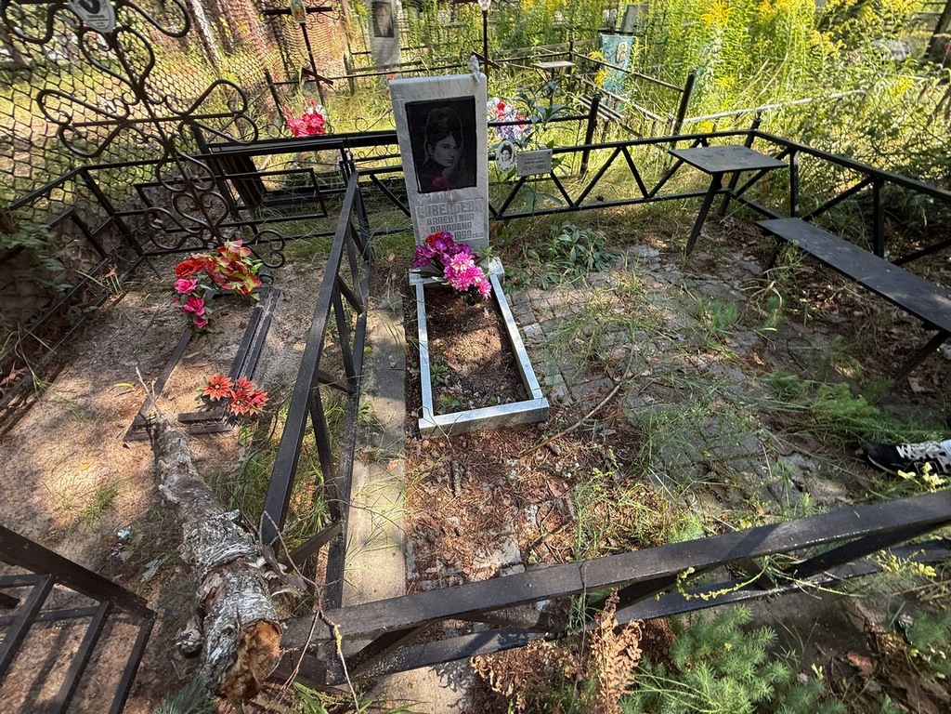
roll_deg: +3.6
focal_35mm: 14
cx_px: 476
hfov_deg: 102.1
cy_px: 357
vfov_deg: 85.7
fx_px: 385
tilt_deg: -36.1
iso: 64
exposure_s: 1/119
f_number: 2.2
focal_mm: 2.22
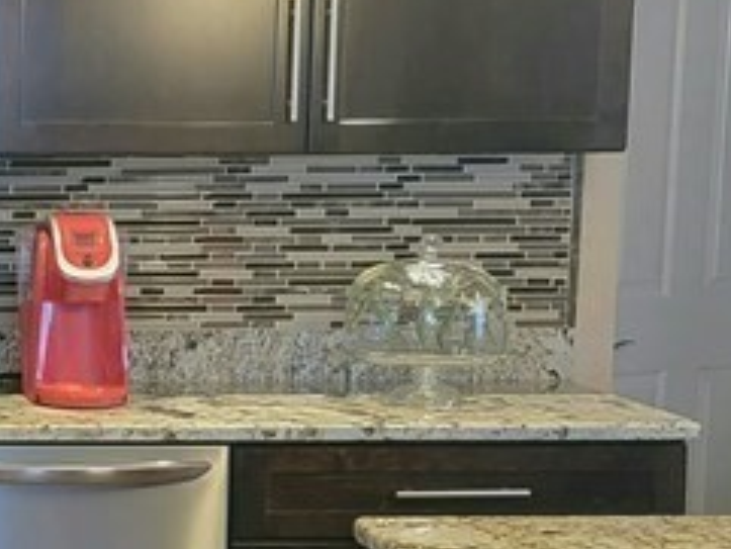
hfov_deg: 17.8
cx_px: -255
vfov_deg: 14.5
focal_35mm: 102
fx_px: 2155
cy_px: 394
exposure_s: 1/40
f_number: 1.8
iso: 500
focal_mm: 6.7
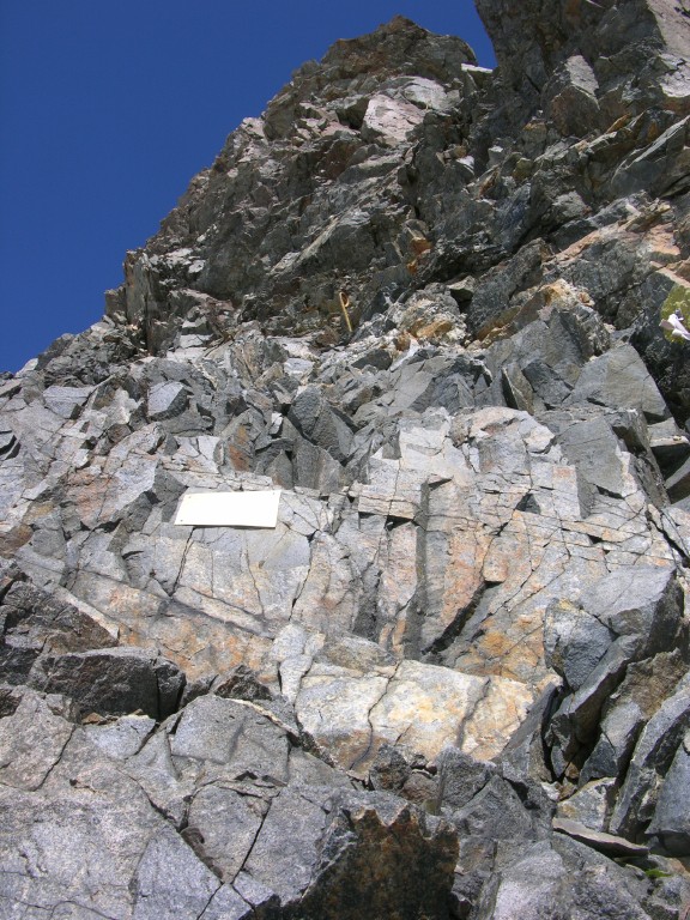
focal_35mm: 35
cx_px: 345
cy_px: 460
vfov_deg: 52.6
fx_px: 930
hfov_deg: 40.7
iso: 50
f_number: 6.3
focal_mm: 8.9
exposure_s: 1/236
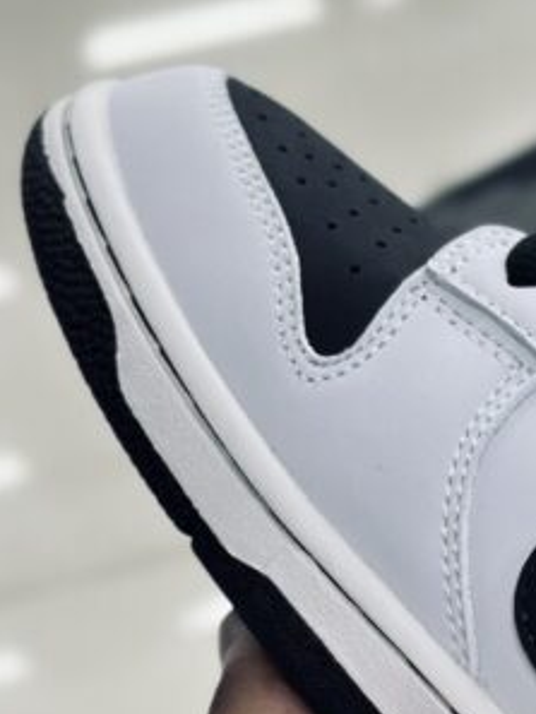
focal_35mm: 151
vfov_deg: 12.9
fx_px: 3115
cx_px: 781
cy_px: 751
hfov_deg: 9.6
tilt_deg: -53.3
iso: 64
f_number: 1.78
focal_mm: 6.86
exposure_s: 1/100
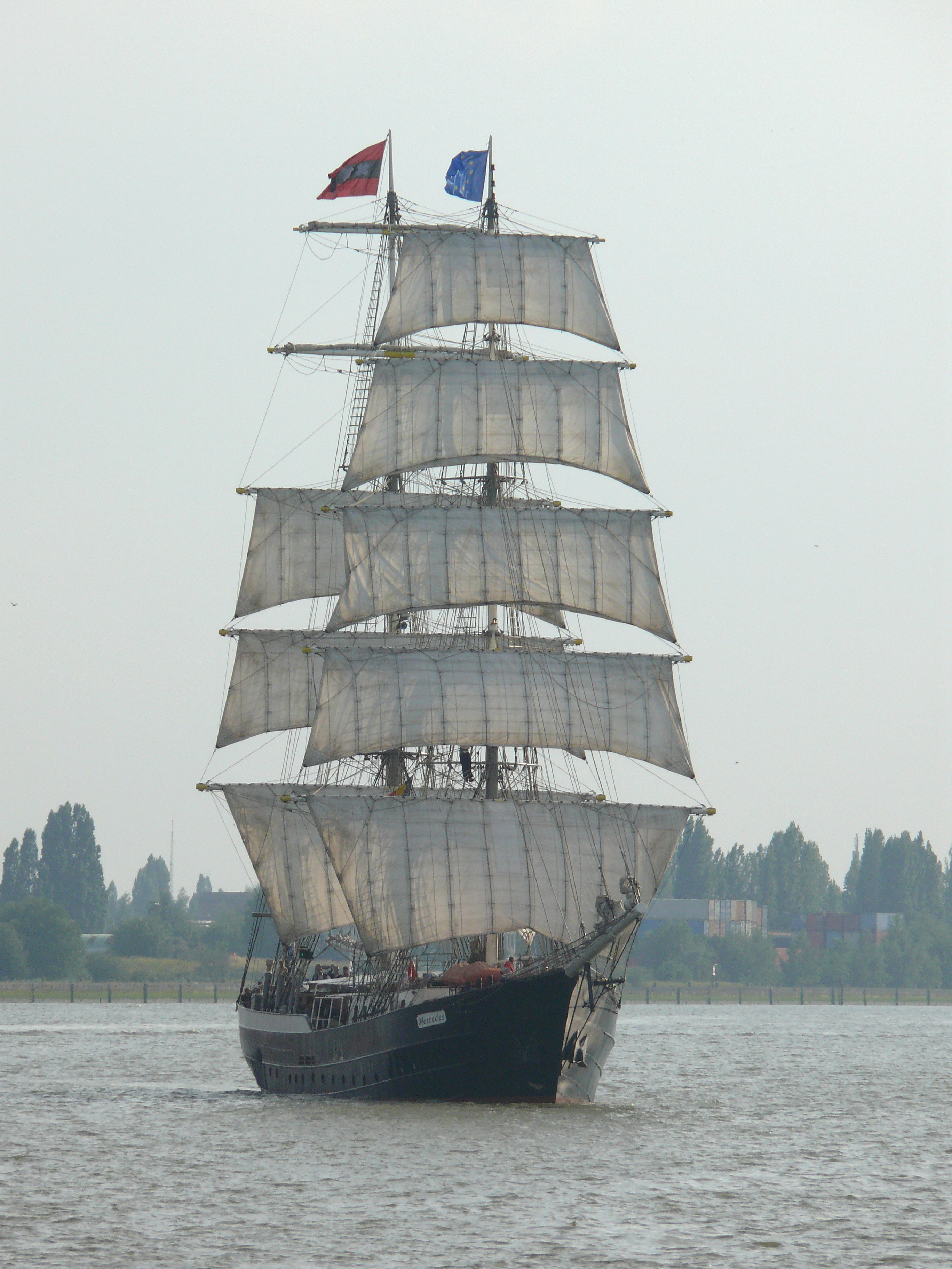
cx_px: 476
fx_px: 15401
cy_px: 634
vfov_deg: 4.7
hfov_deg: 3.5
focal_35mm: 420
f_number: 8
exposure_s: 1/500
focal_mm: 88.8
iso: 100
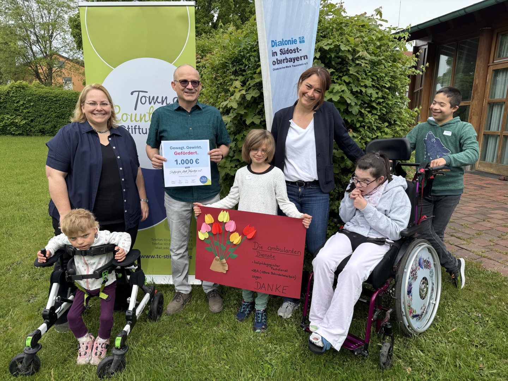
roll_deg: -1.2
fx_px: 352
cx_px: 254
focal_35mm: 24
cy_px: 190
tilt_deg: -11.2
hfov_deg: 71.6
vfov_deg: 56.8
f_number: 1.78
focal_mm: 6.76
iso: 80
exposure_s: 1/1869
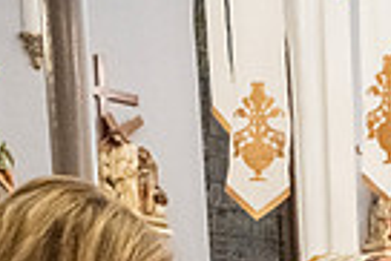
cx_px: 540
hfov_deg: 17.1
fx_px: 1207
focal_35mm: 111
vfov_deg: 11.1
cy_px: 546
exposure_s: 1/60
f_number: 4.5
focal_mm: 26
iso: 5000
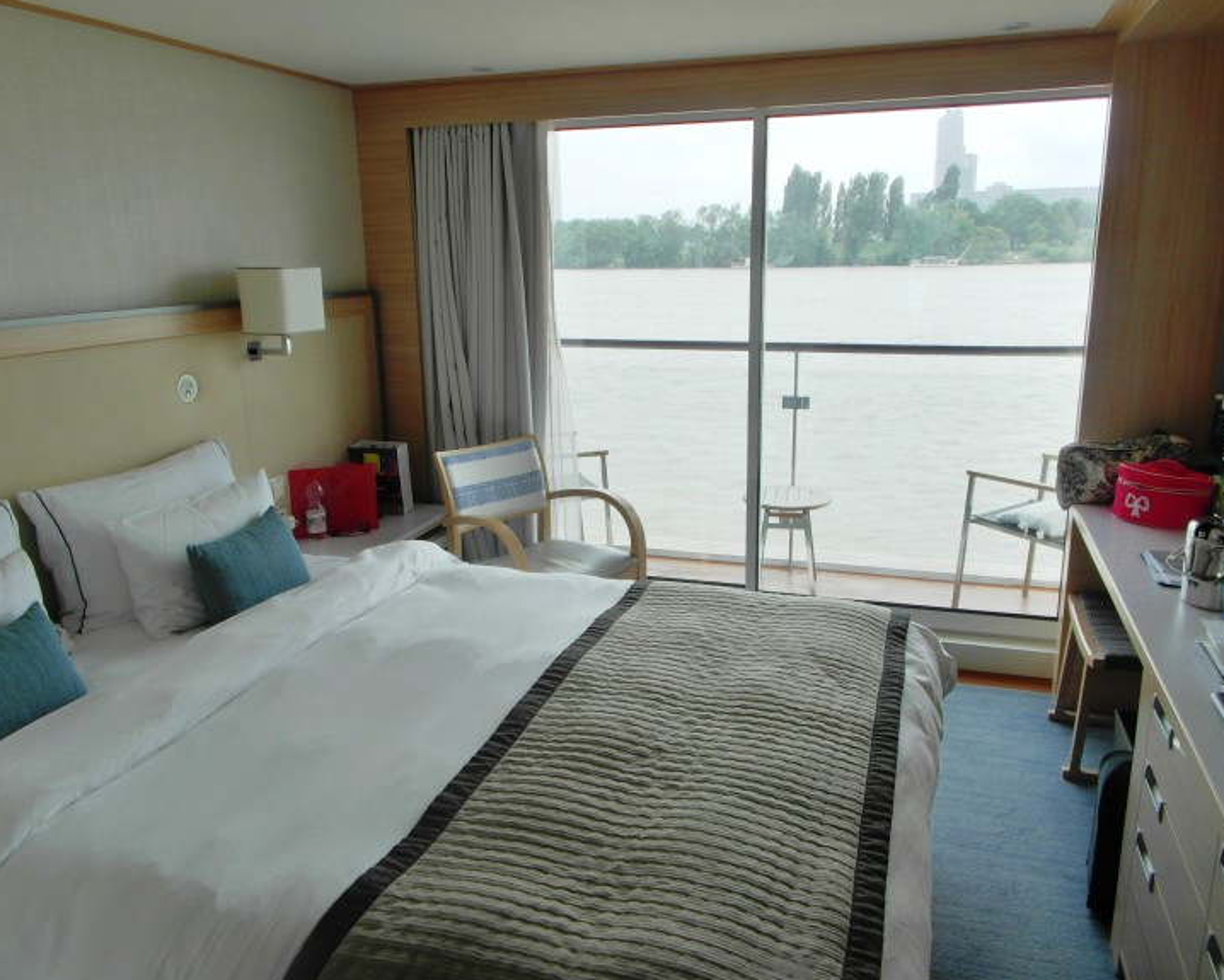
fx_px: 906
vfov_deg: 56.8
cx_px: 622
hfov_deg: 68.1
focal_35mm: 25
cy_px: 493
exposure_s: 1/60
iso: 100
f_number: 4
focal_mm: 4.1
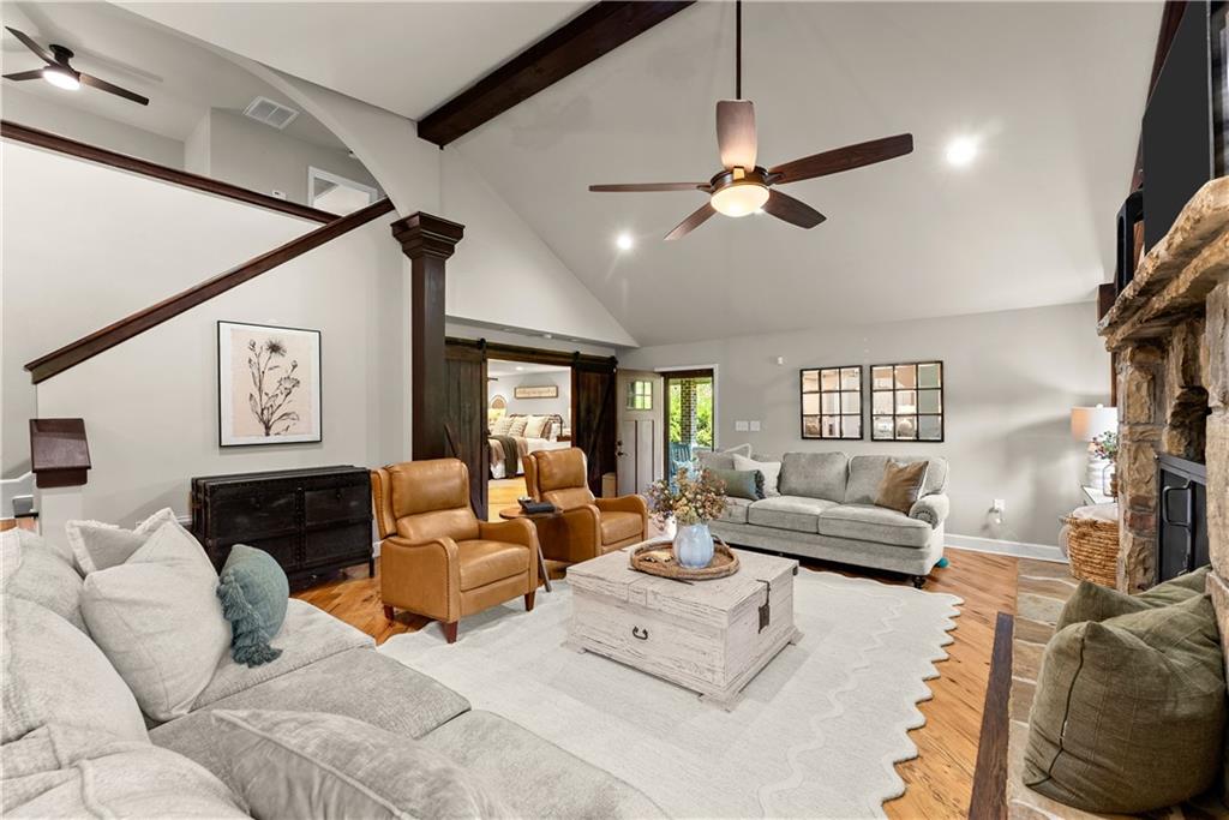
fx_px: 478
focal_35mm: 14
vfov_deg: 81.2
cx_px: 614
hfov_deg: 104.2
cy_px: 410
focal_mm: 14
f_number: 7.1
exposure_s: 1/4
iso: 800
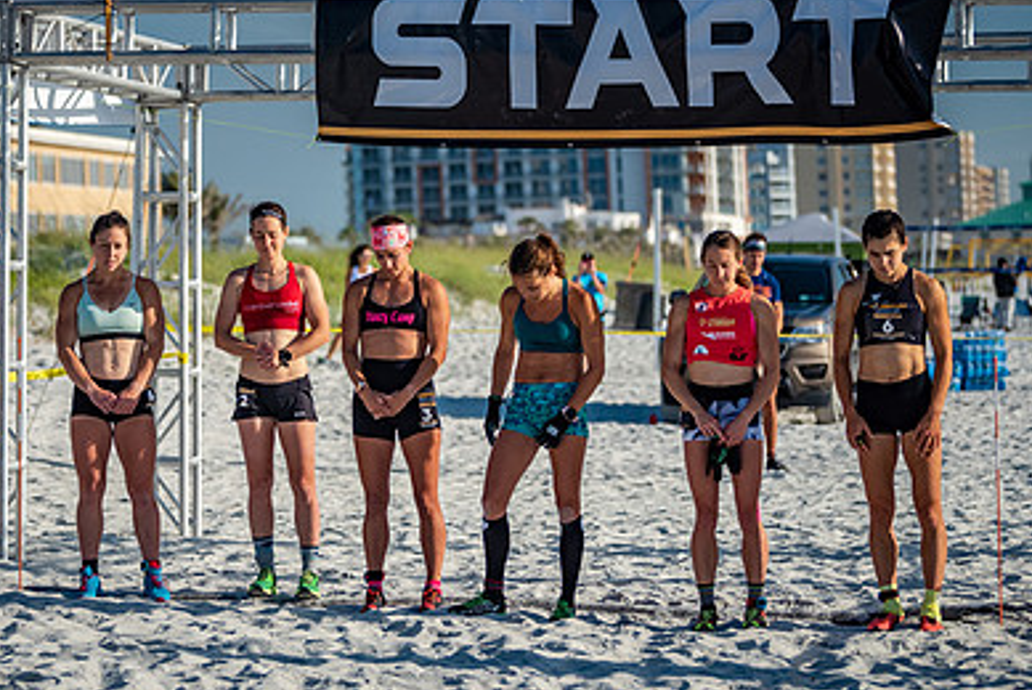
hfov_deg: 14.0
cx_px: 401
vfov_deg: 9.4
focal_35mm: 146
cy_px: 261
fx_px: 4188
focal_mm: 98
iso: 450
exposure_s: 1/4000
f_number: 2.8
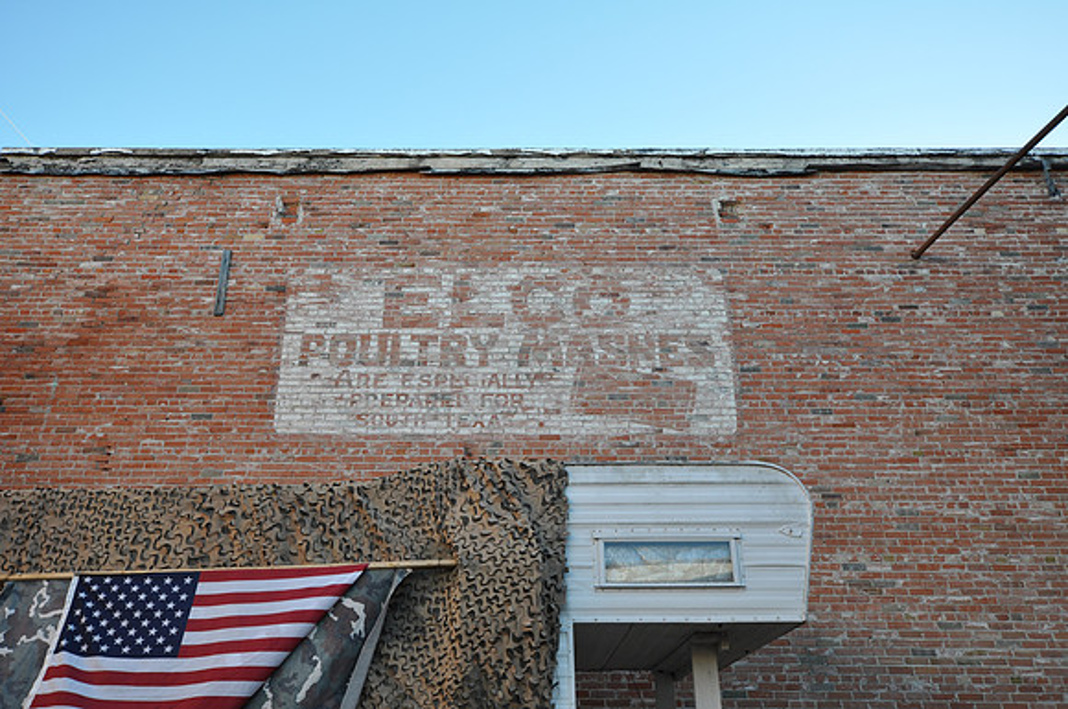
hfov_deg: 62.0
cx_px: 534
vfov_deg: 43.5
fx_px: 889
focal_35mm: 30
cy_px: 354
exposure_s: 1/100
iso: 200
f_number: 8
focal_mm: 20
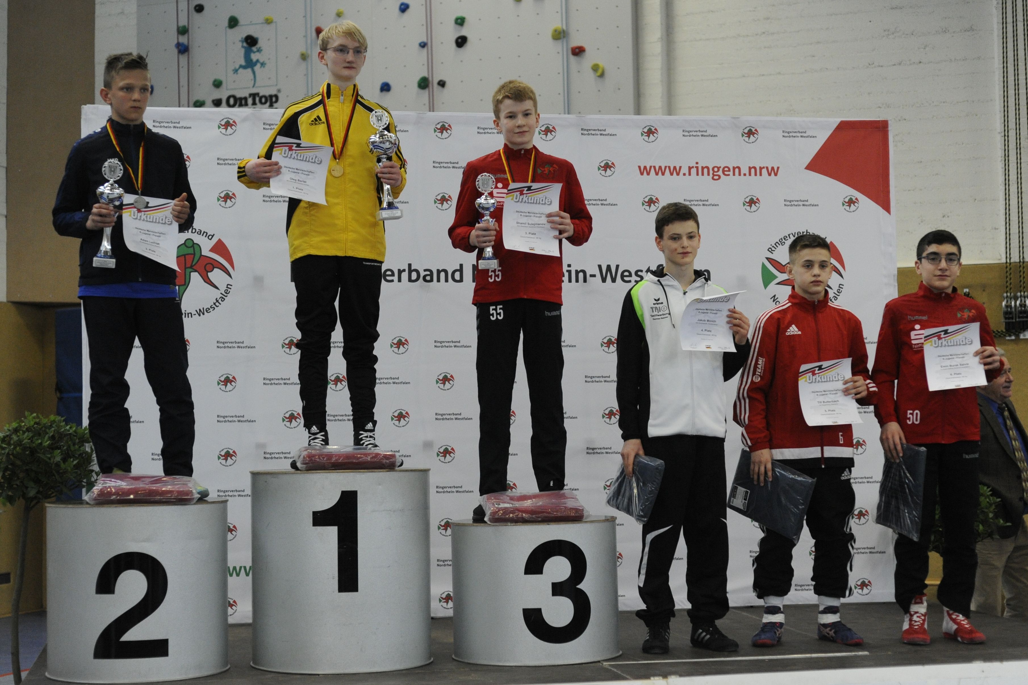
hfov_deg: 39.6
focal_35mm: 50
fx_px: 1428
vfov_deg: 27.0
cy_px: 342
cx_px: 514
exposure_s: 1/3200
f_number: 2.8
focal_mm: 50
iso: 3200
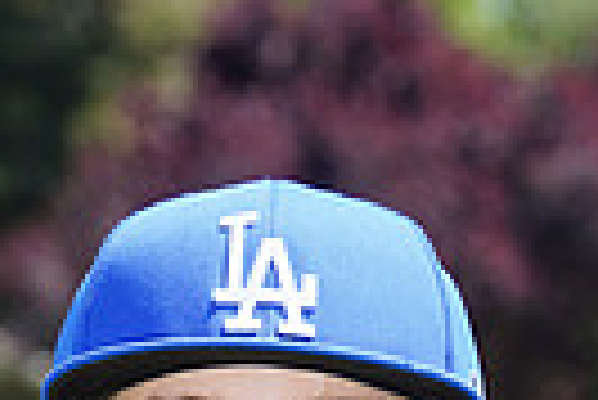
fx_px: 10742
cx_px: 297
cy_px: 793
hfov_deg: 3.2
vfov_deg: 2.1
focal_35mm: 646
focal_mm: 148
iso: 200
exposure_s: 1/200
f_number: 9
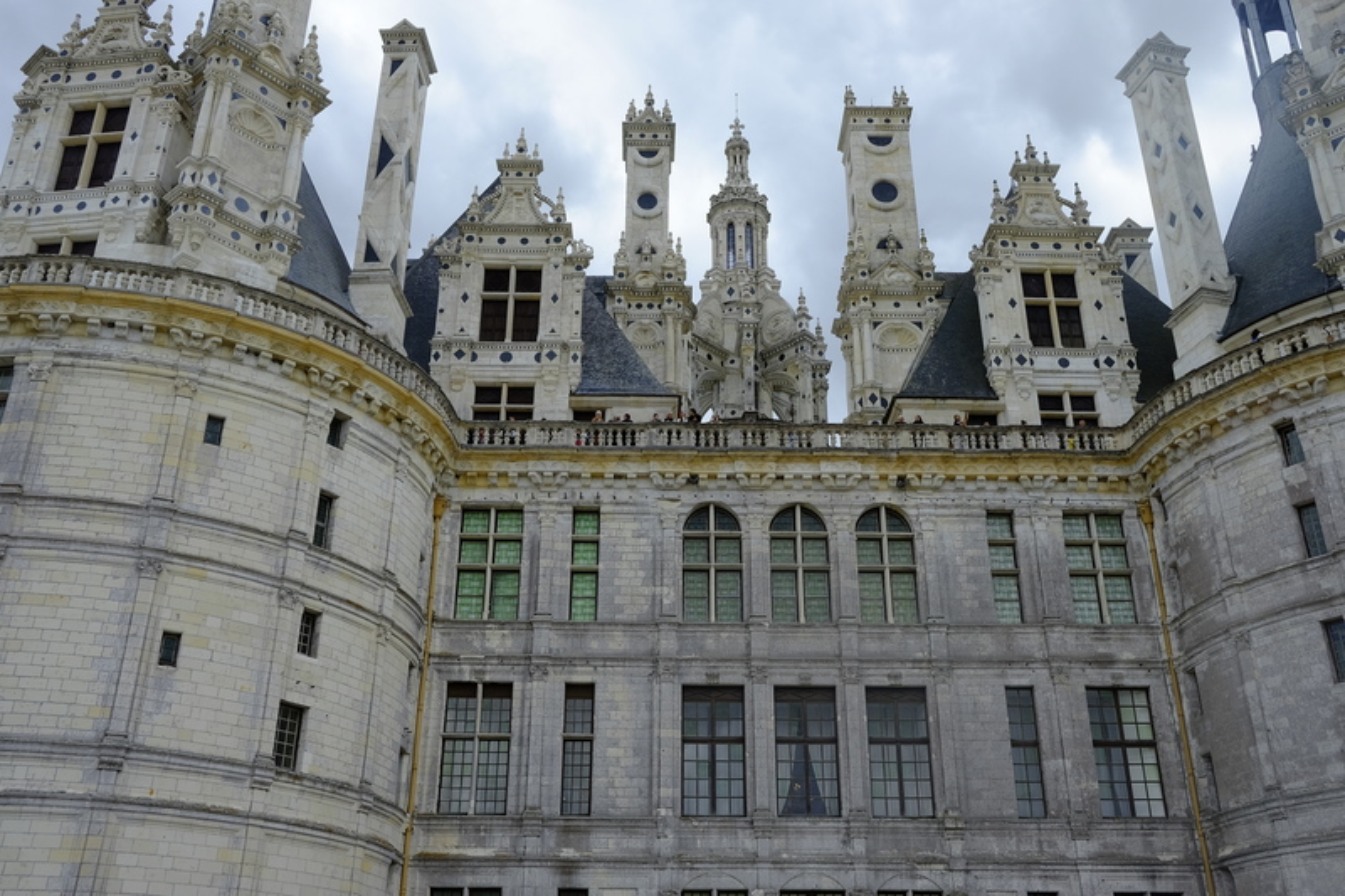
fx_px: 1307
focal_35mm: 35
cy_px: 448
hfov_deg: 54.4
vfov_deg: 37.8
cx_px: 672
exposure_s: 1/105
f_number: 11
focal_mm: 23
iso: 400
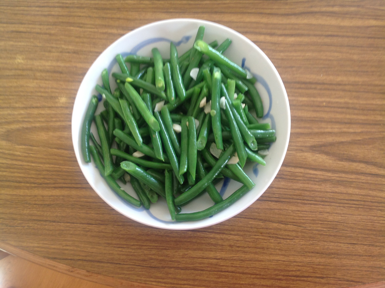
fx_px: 389
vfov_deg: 40.6
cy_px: 144
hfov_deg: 52.7
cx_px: 192
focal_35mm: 35
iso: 50
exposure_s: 1/20
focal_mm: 4.28
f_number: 2.4
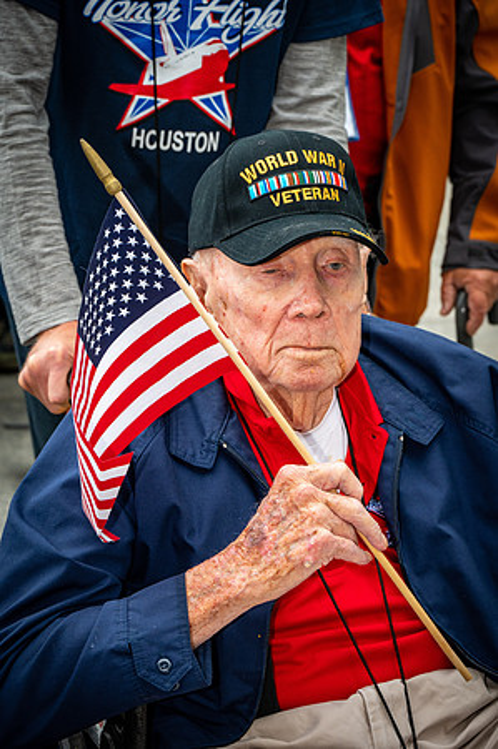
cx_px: 249
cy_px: 374
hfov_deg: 15.3
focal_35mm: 89
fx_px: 1851
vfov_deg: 22.9
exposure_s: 1/640
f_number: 8
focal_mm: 89
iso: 2200
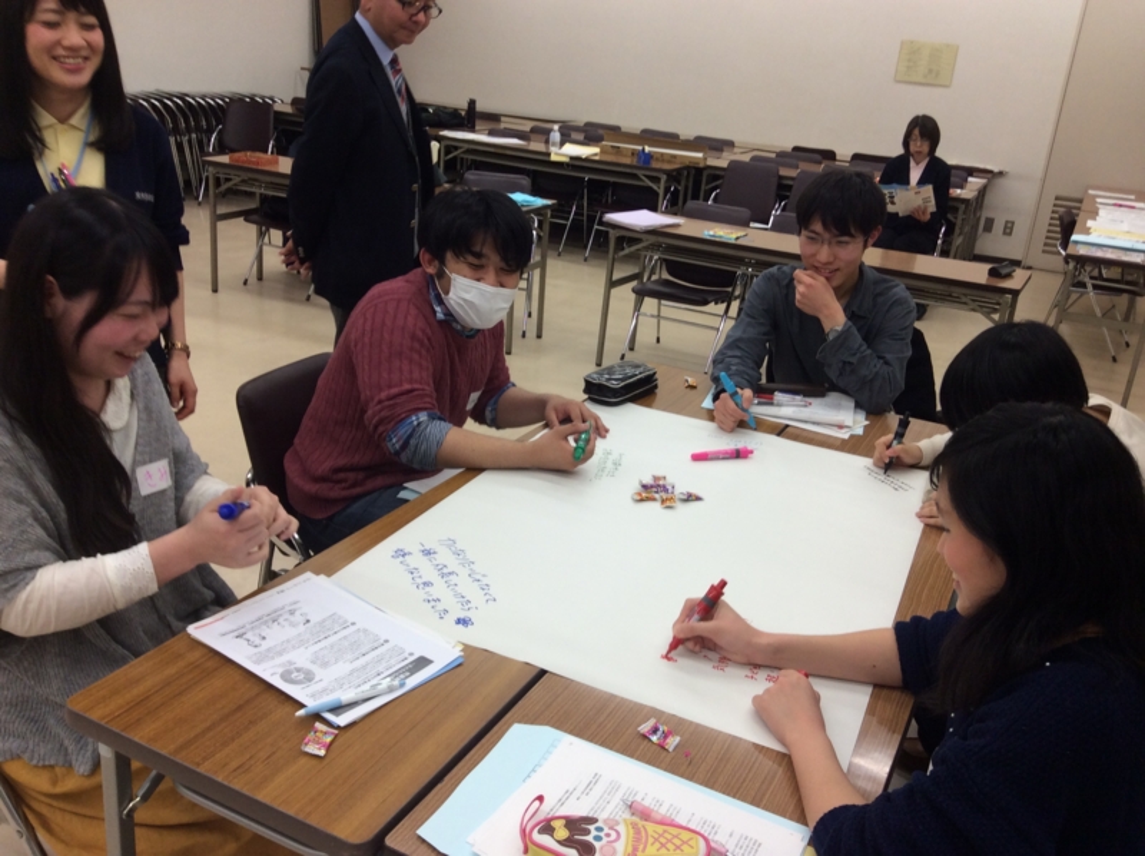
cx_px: 572
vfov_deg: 44.1
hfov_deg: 56.9
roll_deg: -4.6
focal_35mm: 32
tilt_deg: -20.5
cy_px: 428
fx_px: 1057
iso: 32
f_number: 2.4
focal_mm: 3.3
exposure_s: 1/40
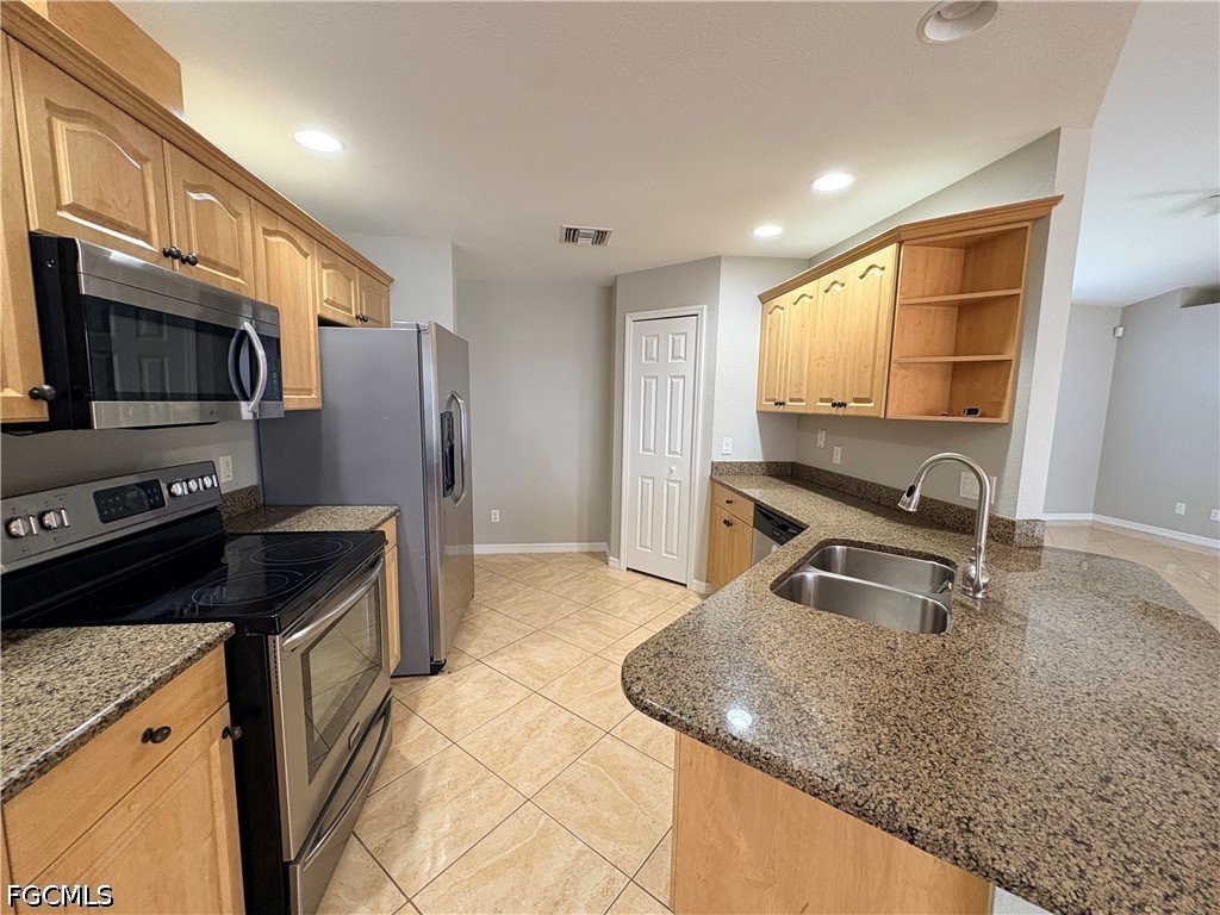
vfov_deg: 85.7
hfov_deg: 102.1
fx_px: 493
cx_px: 610
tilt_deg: -6.4
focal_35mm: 14
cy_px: 458
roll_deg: -0.8
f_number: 2.2
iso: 250
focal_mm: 2.22
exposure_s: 1/60
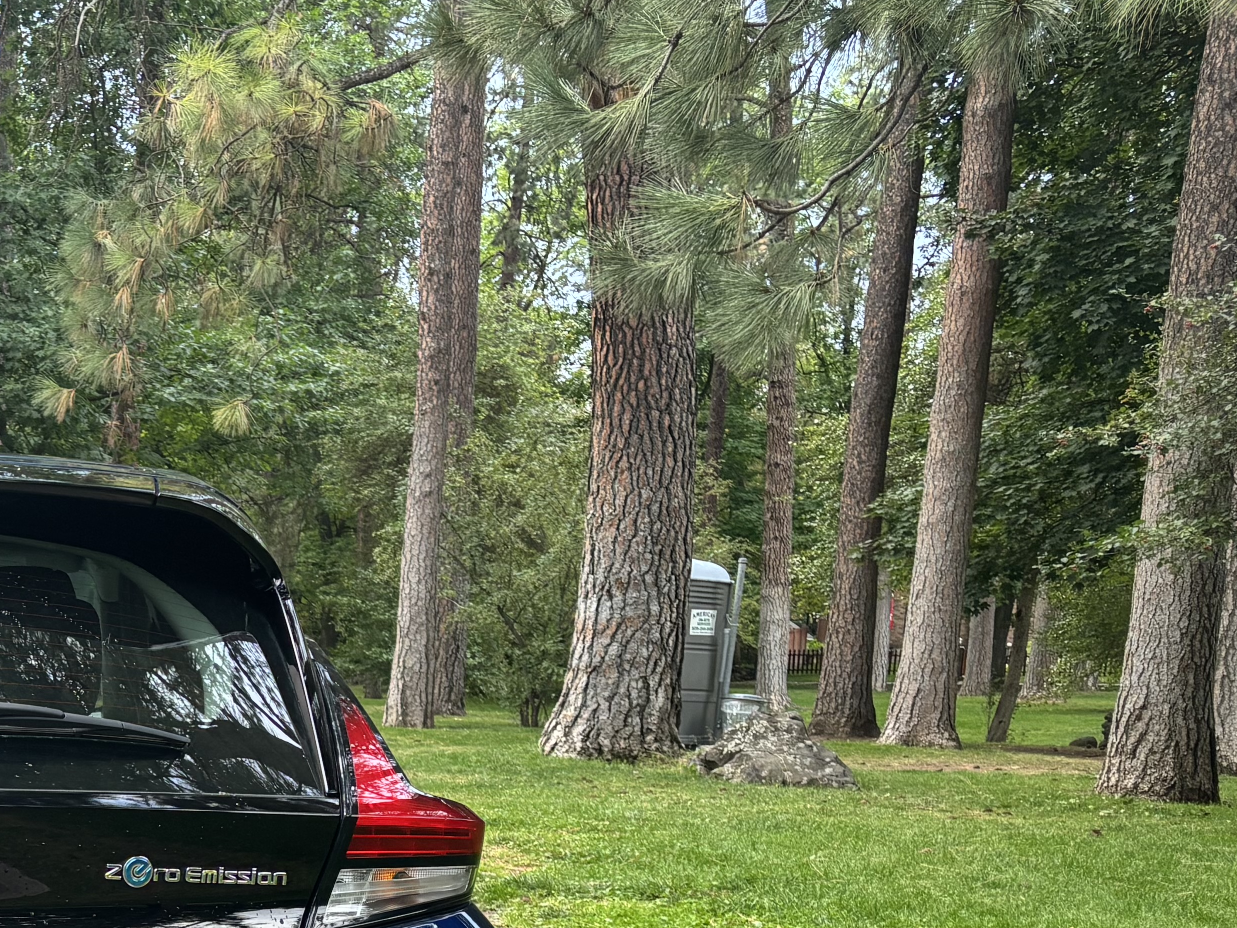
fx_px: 2144
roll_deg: -1.2
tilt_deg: -8.9
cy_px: 996
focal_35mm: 60
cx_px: -151
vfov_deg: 23.1
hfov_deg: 28.9
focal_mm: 5.96
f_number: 1.6
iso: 125
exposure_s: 1/103
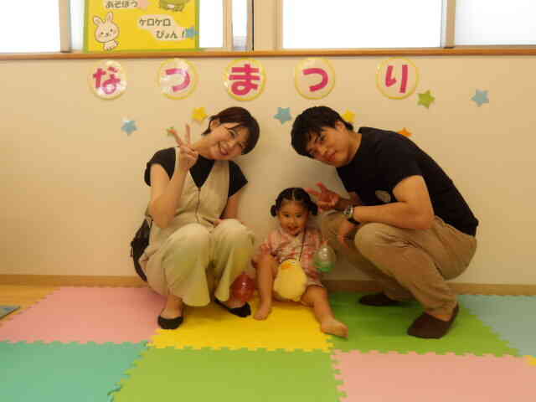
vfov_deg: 51.4
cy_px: 201
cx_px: 268
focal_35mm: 27
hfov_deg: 65.3
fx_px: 418
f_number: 3
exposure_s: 1/54
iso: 100
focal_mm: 4.9
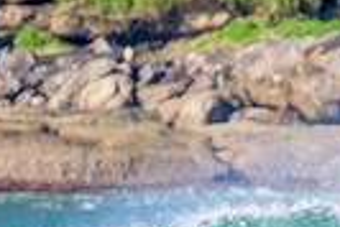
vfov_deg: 0.4
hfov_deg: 0.6
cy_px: 473
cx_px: 217
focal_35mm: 3476
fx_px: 32864
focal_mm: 800
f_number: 11
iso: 2800
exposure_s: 1/2000
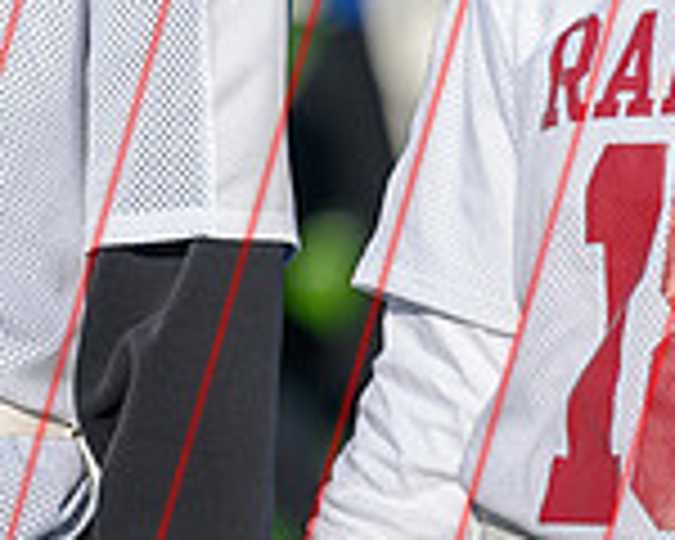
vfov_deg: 2.2
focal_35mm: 700
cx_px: -180
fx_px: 13984
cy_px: -164
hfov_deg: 2.8
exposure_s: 1/1000
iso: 64
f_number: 2.8
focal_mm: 190
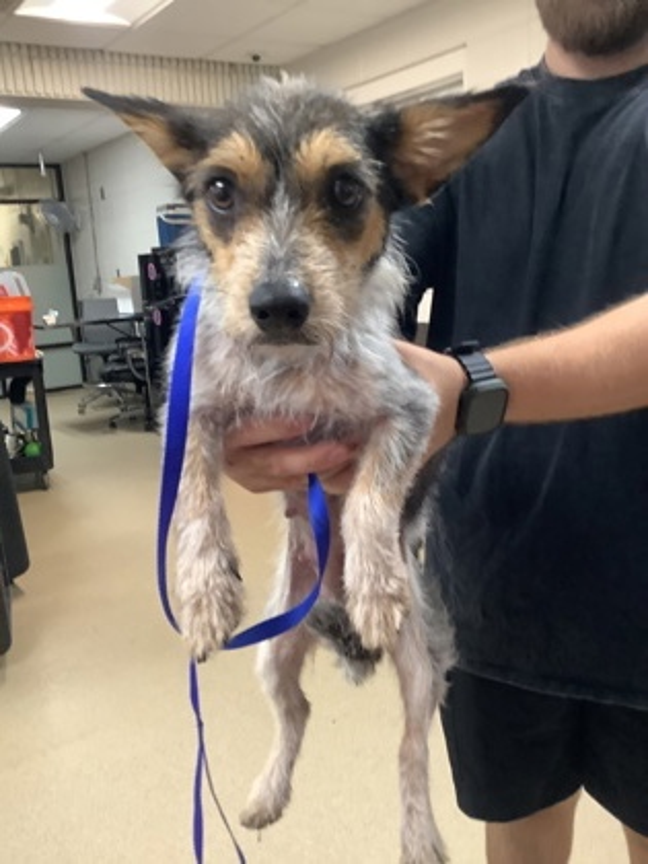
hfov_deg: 45.4
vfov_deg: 58.4
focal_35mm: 31
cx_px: 324
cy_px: 432
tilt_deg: -10.7
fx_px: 774
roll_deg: +3.7
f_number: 2.4
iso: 320
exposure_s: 1/40
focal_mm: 3.3
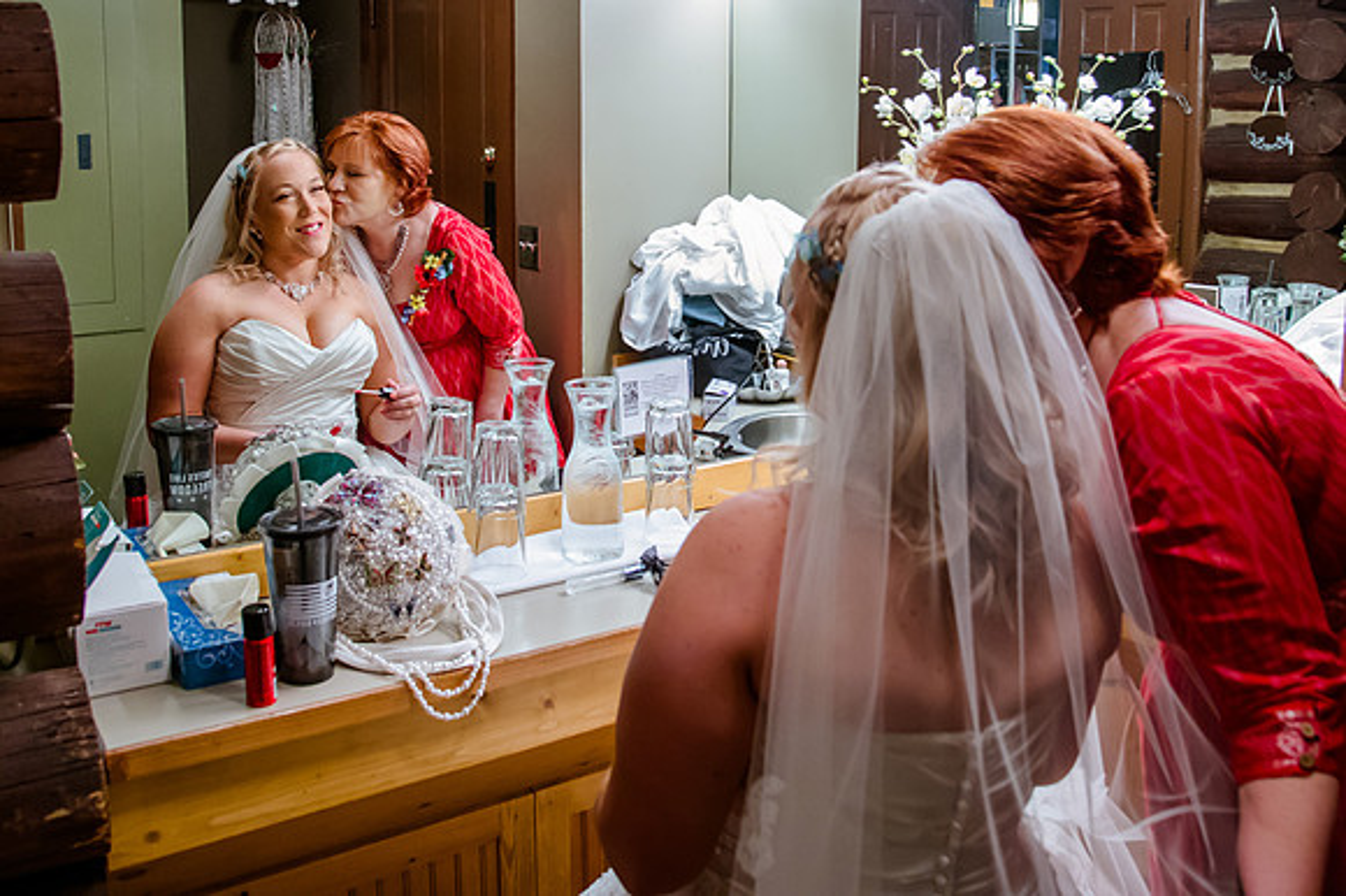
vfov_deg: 39.1
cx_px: 698
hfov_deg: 56.9
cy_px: 278
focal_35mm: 33
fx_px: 1241
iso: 2500
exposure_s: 1/80
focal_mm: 24
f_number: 4
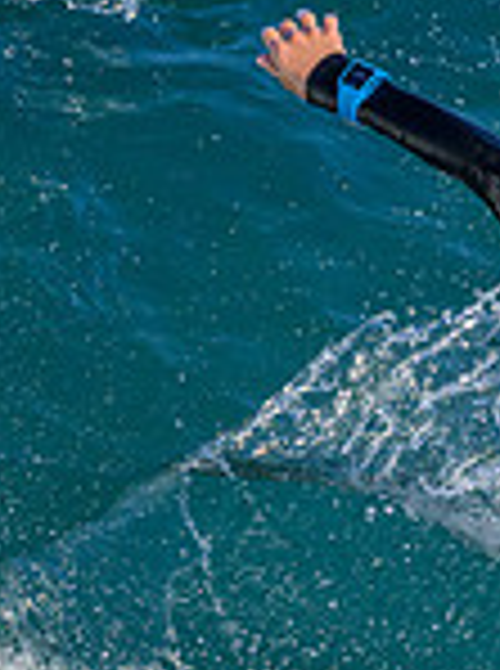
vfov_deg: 0.5
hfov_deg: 0.4
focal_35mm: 3724
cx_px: 737
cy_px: 583
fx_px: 72031
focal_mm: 800
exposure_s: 1/2000
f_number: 8
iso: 640
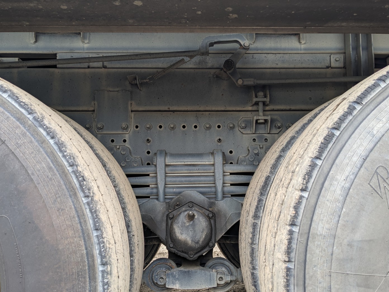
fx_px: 348
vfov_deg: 45.4
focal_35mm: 31
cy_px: 154
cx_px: 192
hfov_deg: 58.4
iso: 42
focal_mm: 4.38
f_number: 1.73
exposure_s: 1/129
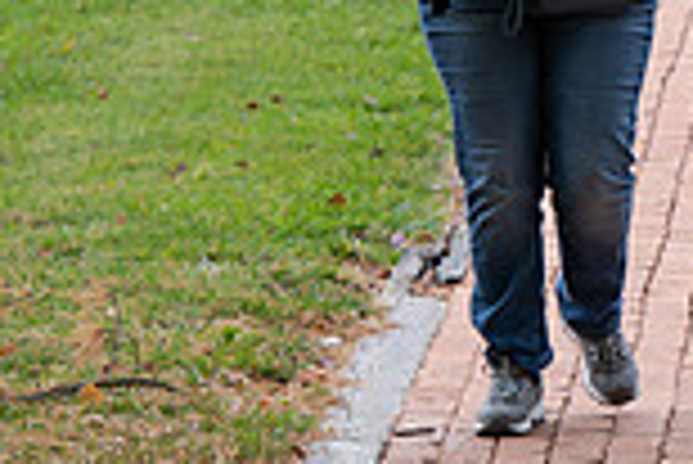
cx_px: 950
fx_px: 9769
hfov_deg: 4.0
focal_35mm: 507
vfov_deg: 2.7
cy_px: -65
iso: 250
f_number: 4.5
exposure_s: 1/400
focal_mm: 135
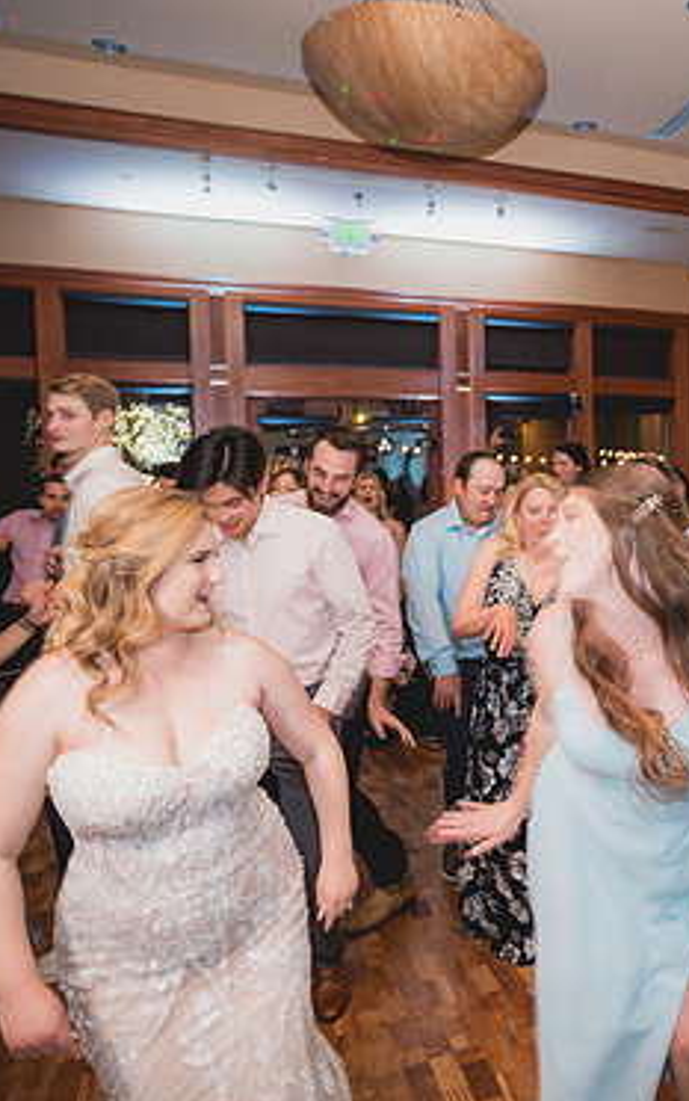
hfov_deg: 41.7
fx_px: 810
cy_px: 546
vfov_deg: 68.4
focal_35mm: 27
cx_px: 642
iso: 1000
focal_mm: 17
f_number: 2.8
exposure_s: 1/20
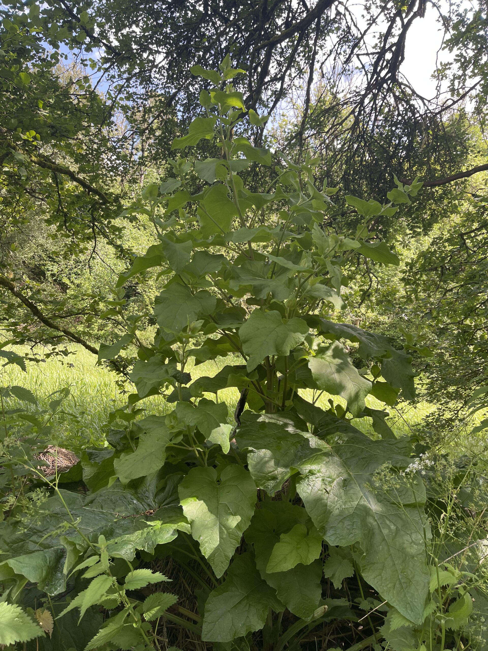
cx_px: 244
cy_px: 326
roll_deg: -5.1
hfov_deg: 54.9
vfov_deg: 69.4
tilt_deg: +1.2
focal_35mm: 25
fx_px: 470
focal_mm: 5.1
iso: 32
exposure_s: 1/274
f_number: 1.6
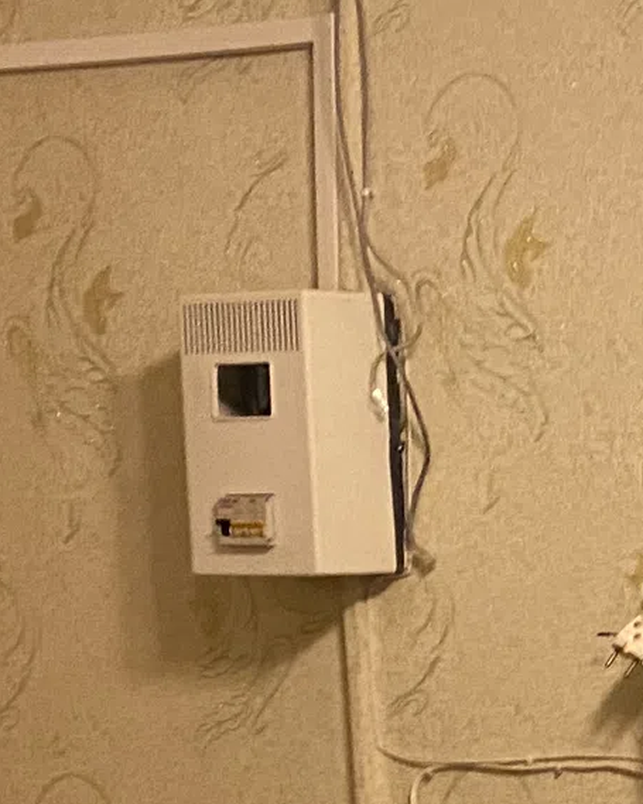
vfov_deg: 17.6
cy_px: 752
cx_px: 1167
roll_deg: +1.2
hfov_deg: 13.0
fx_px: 2546
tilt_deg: -4.2
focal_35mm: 107
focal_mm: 4.25
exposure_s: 1/50
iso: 500
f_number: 1.8
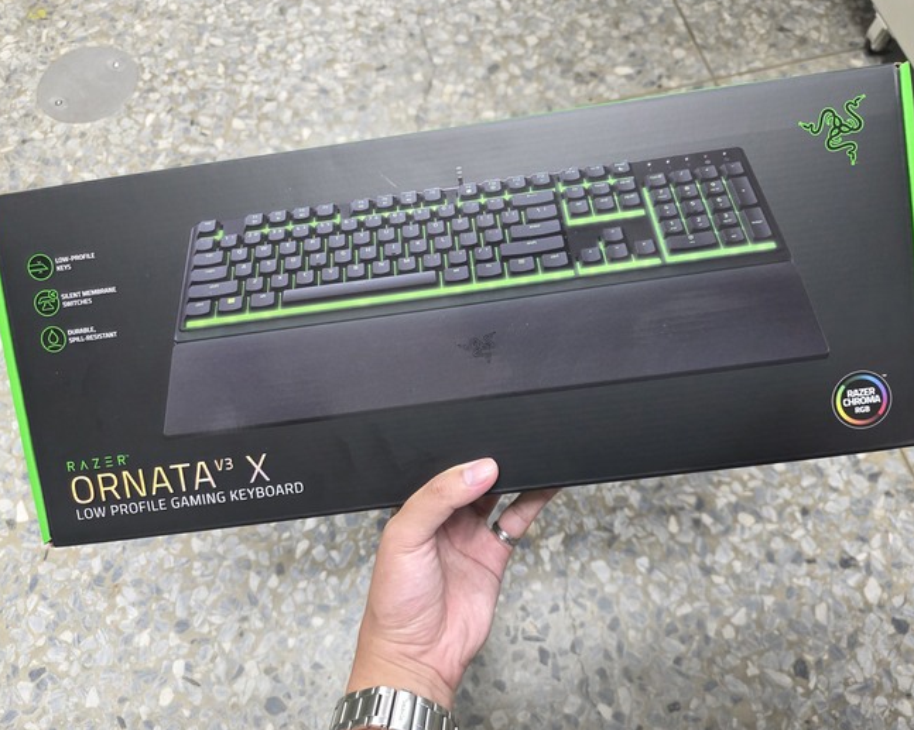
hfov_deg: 68.1
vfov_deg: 56.7
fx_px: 676
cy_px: 377
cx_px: 473
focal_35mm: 25
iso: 500
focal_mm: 6.25
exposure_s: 1/120
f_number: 1.7
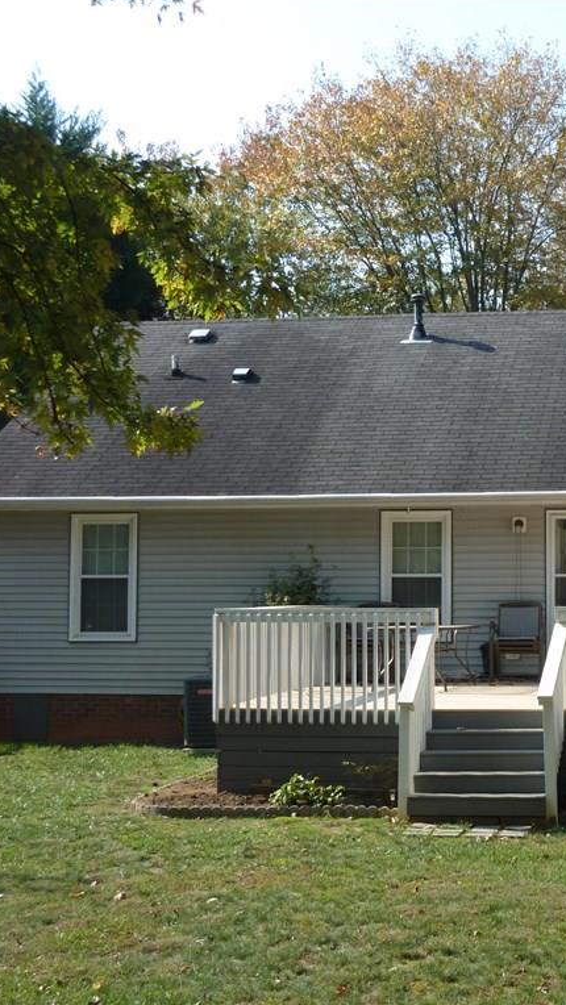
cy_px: 501
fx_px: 1440
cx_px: 541
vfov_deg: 38.5
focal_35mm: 54
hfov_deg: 21.6
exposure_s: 1/320
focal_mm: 6.1
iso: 80
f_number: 4
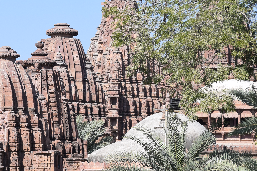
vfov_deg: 5.4
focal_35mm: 253
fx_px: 1806
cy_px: 118
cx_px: 63
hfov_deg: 8.1
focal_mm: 92
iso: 400
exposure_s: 1/1600
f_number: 6.3
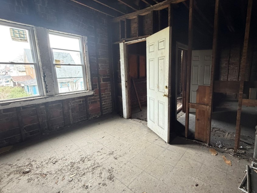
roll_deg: +0.3
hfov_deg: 90.1
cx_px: 151
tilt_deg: -9.3
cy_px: 92
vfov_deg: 74.7
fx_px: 126
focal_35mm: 17
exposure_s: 1/104
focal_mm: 2.22
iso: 320
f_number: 2.2
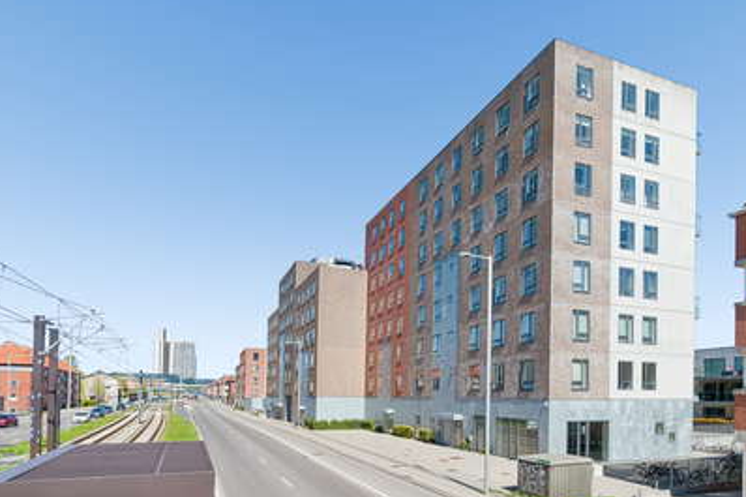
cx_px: 379
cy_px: 253
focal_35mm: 19
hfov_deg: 86.9
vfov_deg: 64.5
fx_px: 394
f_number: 10
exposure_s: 1/400
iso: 200
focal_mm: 12
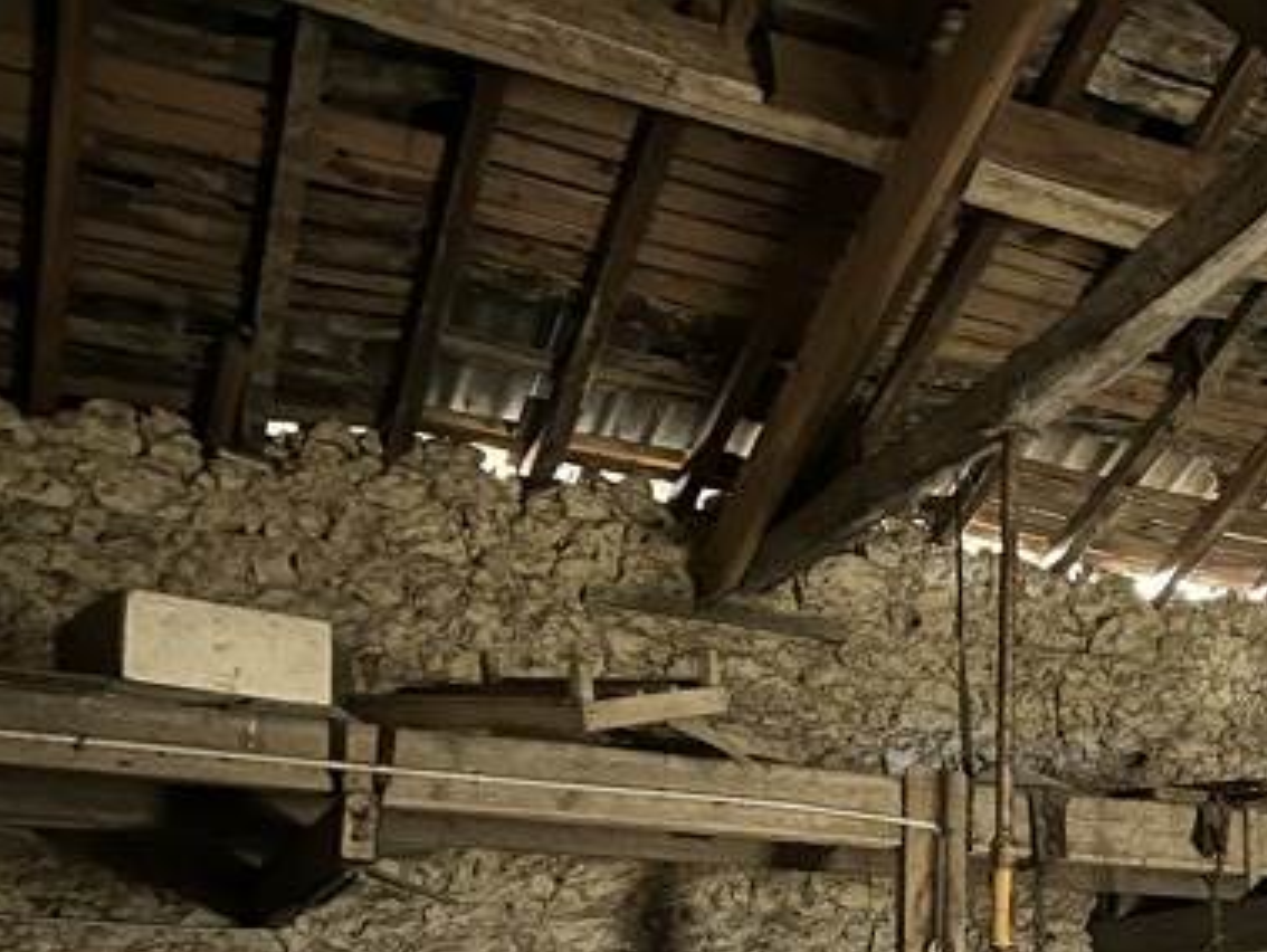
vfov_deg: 25.0
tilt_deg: +4.4
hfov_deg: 32.9
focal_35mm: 55
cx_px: 1173
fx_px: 2014
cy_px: 1002
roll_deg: +0.2
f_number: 1.6
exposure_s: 1/11
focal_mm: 5.1
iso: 640
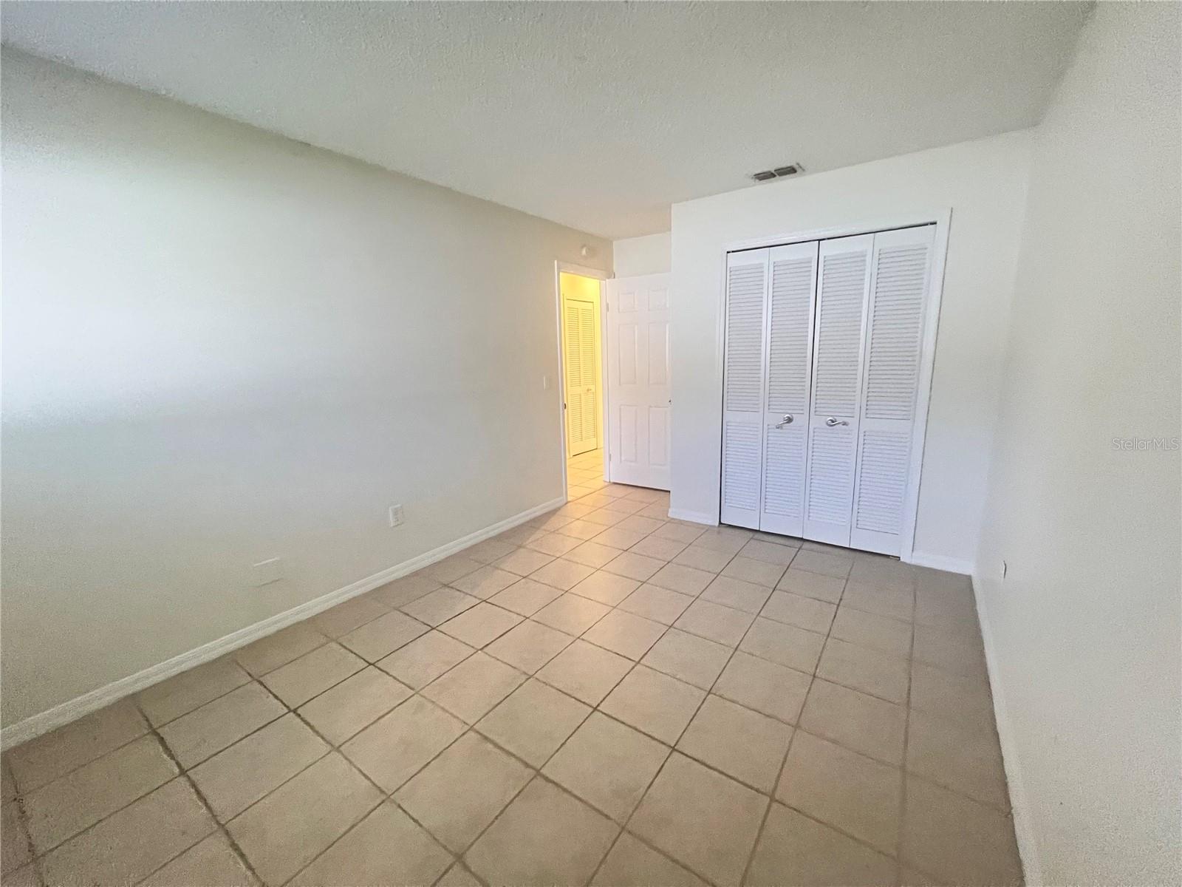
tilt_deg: -11.0
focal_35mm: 13
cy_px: 444
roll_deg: +1.3
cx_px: 591
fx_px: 444
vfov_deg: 89.9
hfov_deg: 106.2
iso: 1000
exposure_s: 1/40
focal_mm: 1.57
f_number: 1.8
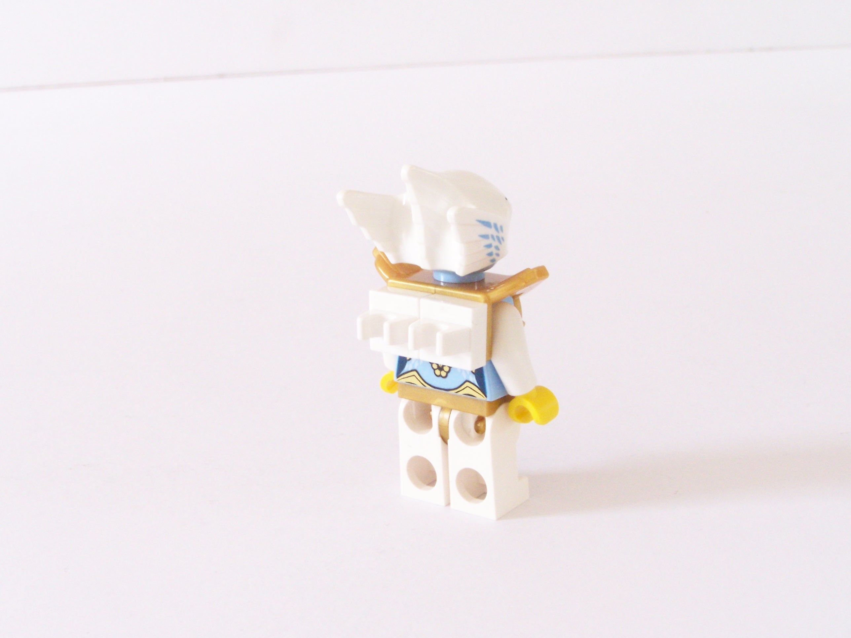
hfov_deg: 29.0
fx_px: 1647
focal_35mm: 67
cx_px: 426
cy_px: 319
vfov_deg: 21.9
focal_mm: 11.1
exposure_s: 1/8
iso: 400
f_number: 8
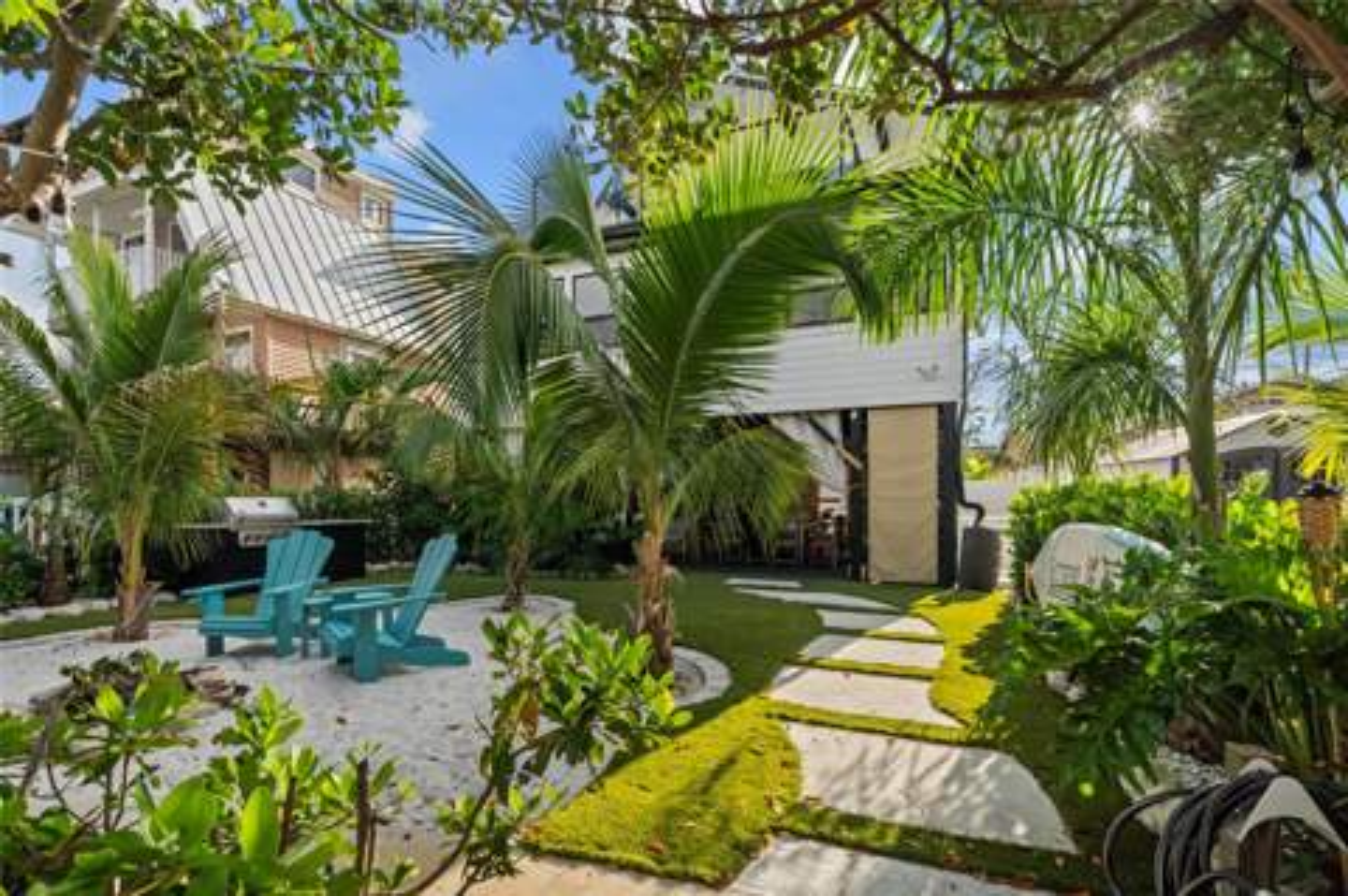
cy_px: 448
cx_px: 674
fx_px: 598
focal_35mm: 16
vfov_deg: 73.6
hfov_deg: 96.8
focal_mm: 16
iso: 250
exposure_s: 1/125
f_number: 9
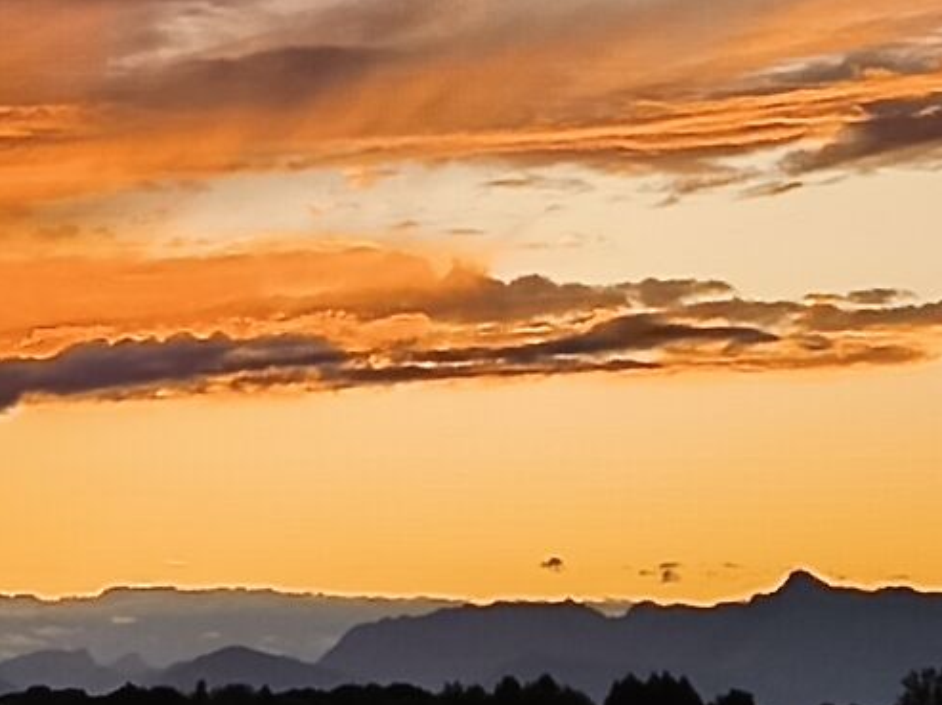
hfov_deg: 9.9
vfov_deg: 7.8
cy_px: 462
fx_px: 5167
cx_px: -678
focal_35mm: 190
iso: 125
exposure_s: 1/100
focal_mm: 6.18
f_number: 1.65
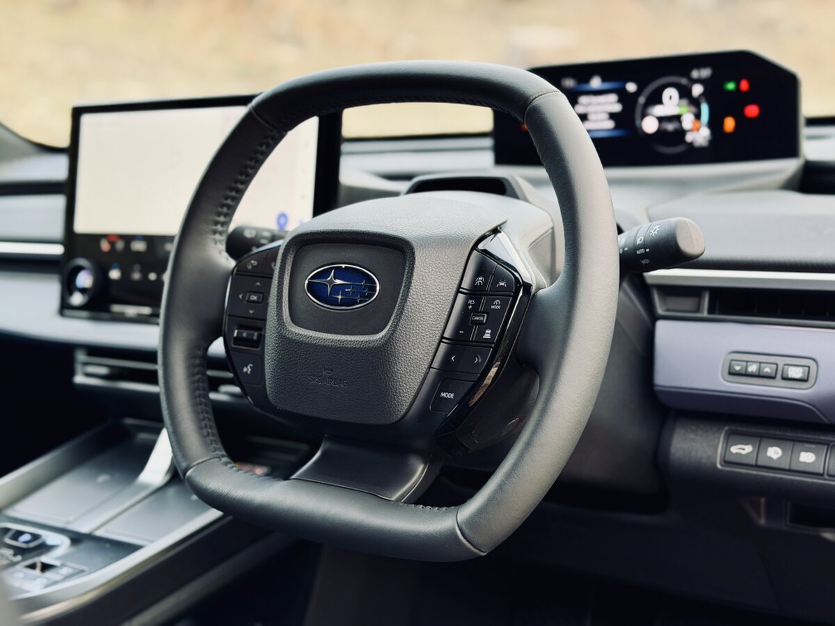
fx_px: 1158
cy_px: 313
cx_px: 418
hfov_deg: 39.7
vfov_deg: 30.3
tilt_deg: -8.1
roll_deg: -0.6
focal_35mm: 48
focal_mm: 6.76
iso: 100
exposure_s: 1/71
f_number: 1.78
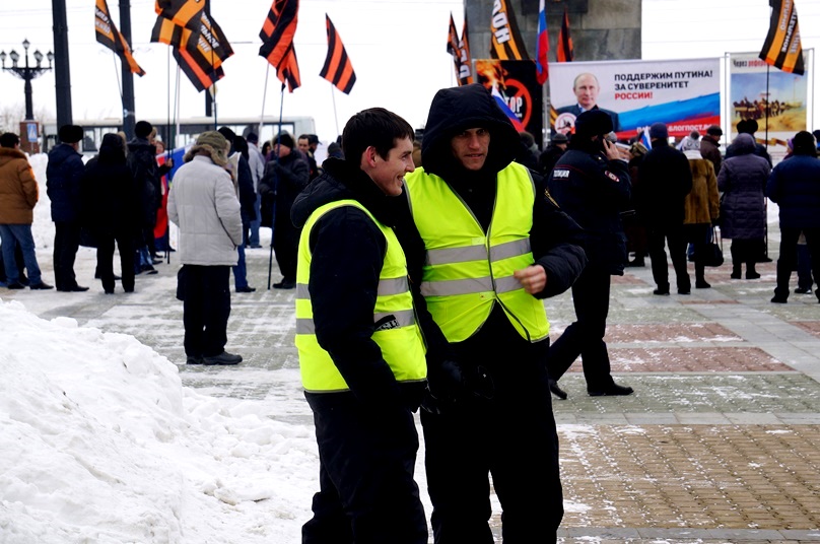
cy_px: 272
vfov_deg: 10.7
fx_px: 2900
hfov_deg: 16.1
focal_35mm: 128
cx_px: 410
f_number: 9
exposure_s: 1/200
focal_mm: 85
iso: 100
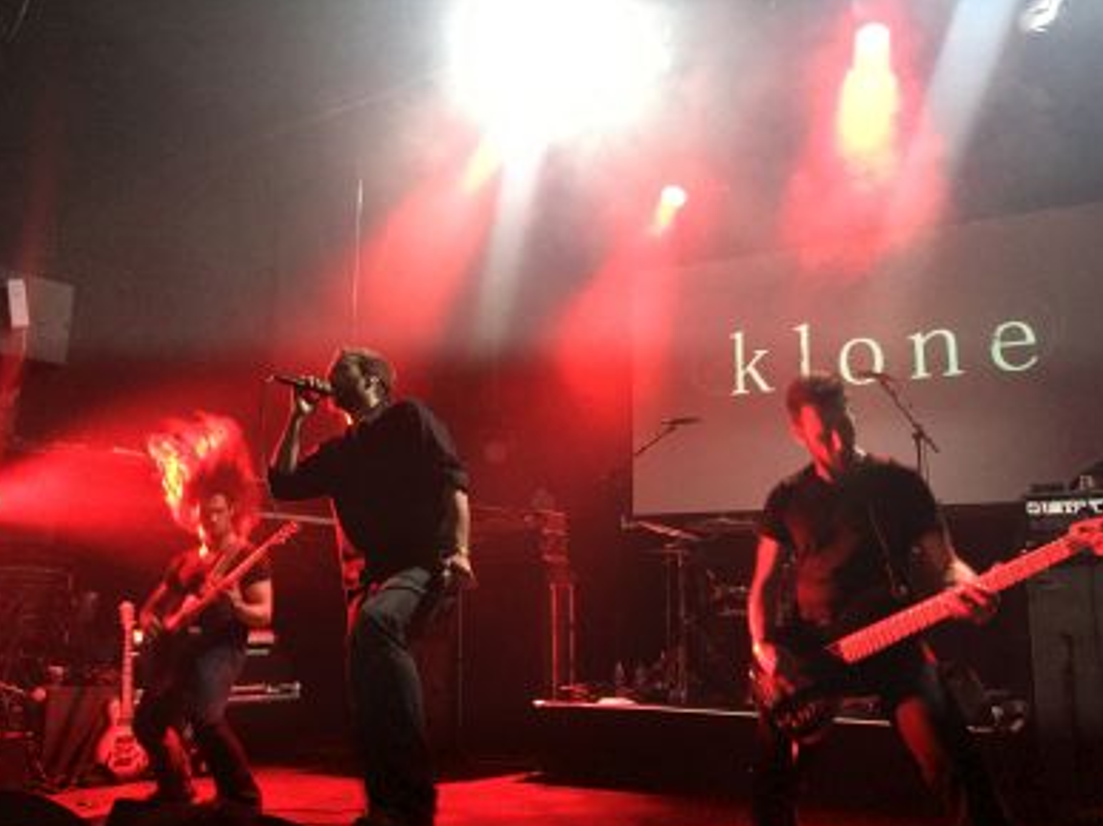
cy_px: 424
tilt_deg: +11.0
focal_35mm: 30
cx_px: 547
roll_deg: -1.6
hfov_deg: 60.0
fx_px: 956
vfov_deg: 46.8
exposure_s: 1/17
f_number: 2.2
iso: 320
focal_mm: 4.15
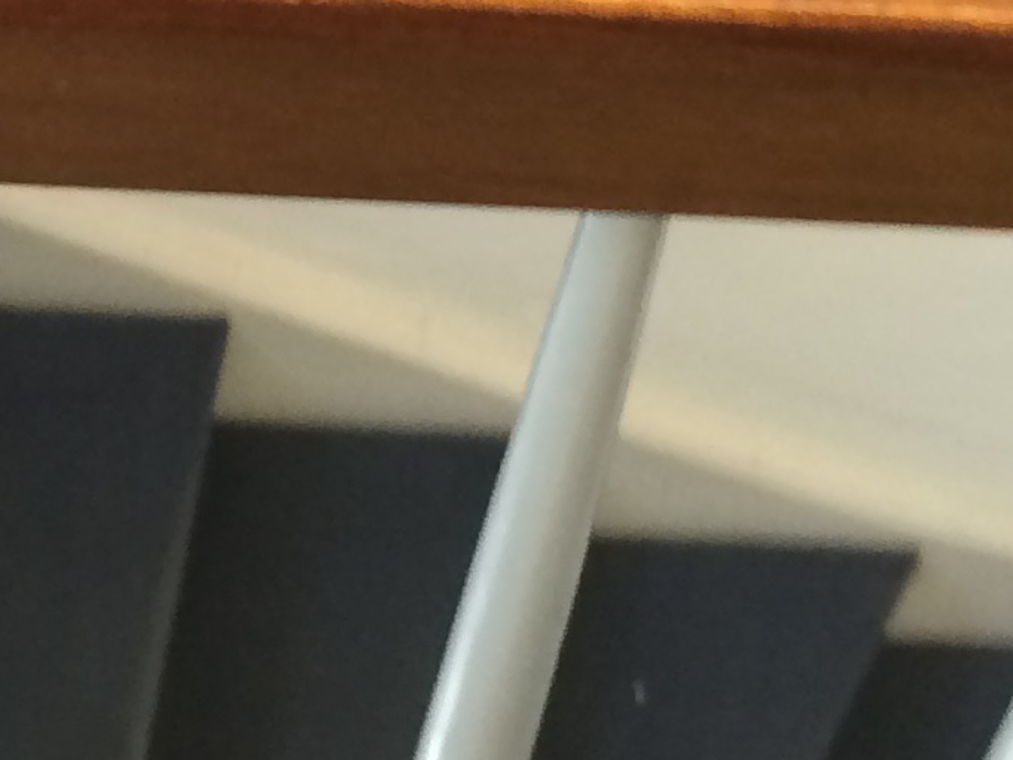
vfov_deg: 10.3
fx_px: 4068
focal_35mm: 139
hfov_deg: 14.1
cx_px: 158
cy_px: -390
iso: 40
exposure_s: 1/33
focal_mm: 4.15
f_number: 2.2
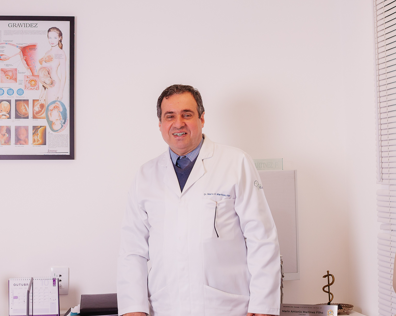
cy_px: 144
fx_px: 809
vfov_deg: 22.2
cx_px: 184
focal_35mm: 69
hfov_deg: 27.5
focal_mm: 35
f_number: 5.6
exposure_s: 1/200
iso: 200
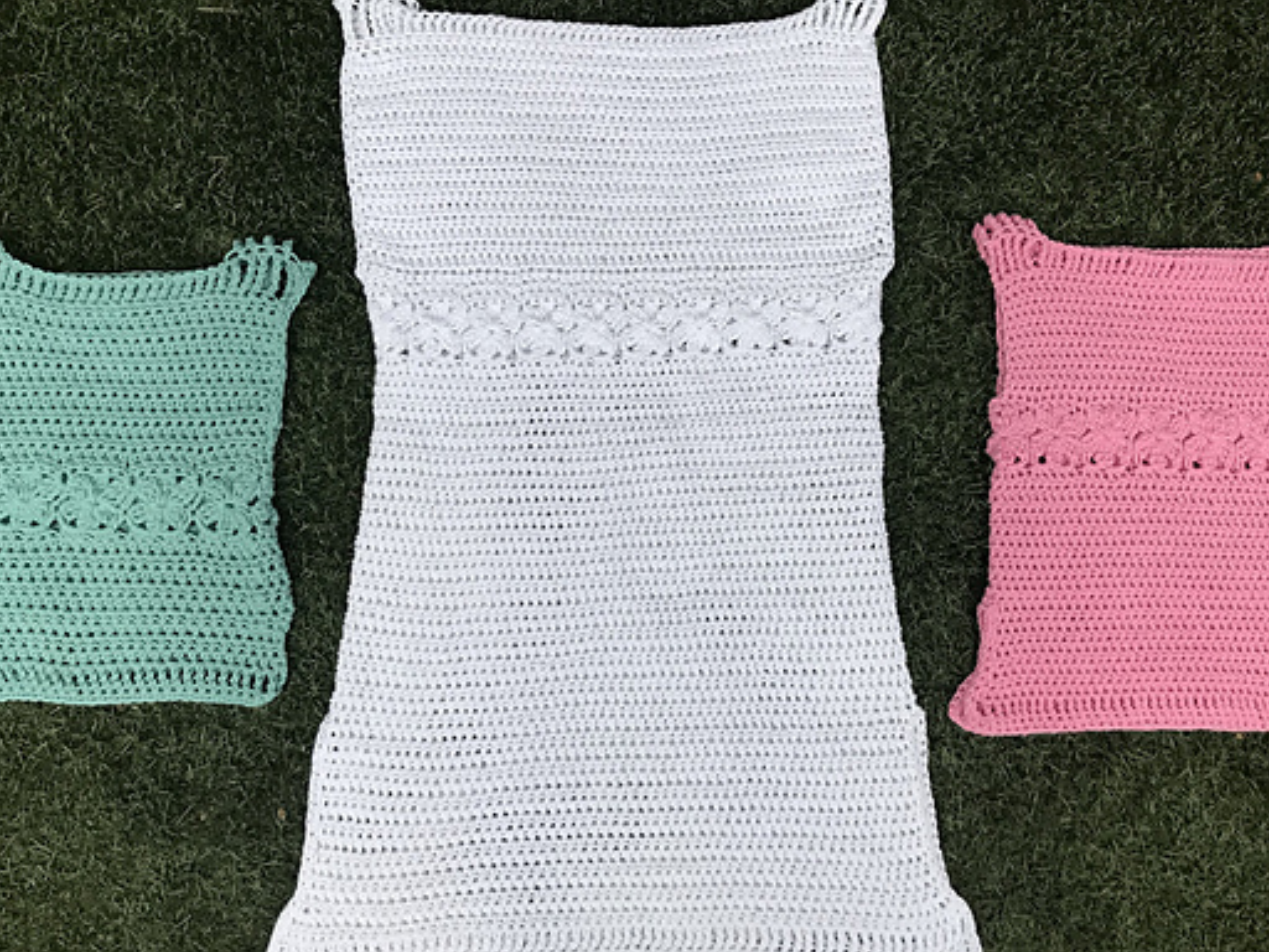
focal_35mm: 35
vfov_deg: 40.6
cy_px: 426
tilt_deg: -84.6
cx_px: 634
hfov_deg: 52.6
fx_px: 1283
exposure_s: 1/30
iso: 25
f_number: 1.8
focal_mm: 3.99
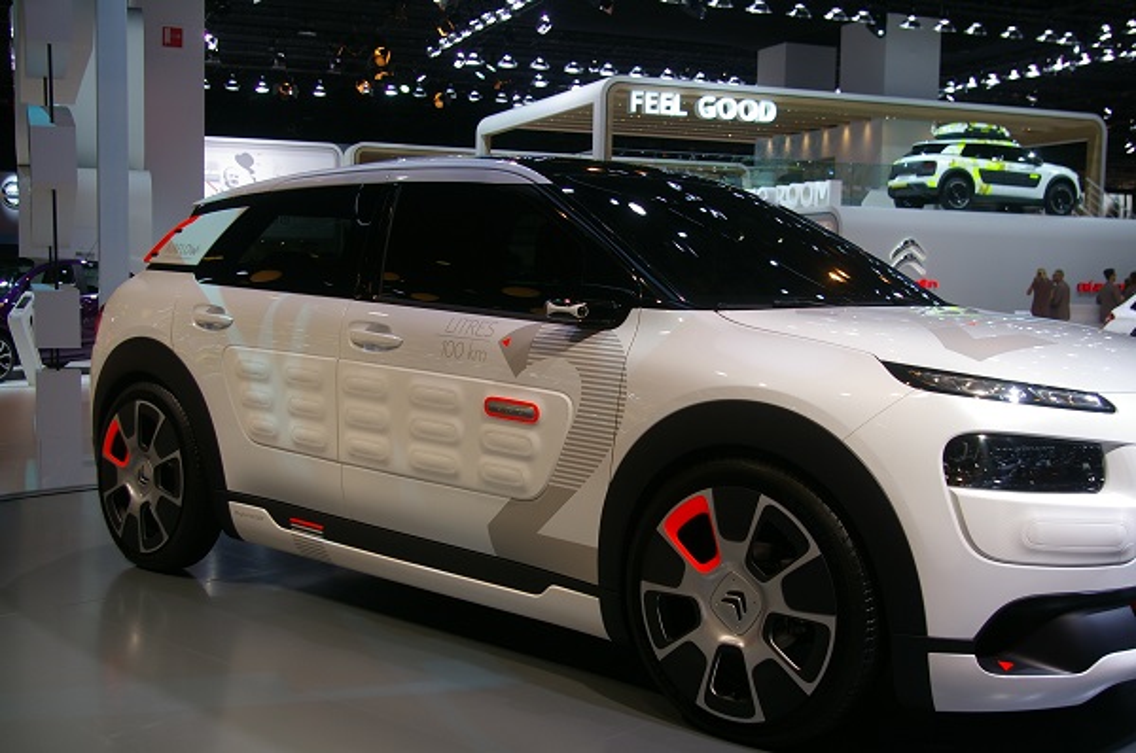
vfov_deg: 31.8
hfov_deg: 46.5
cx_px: 568
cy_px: 376
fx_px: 1323
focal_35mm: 42
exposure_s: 1/90
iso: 200
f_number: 5.6
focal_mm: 28
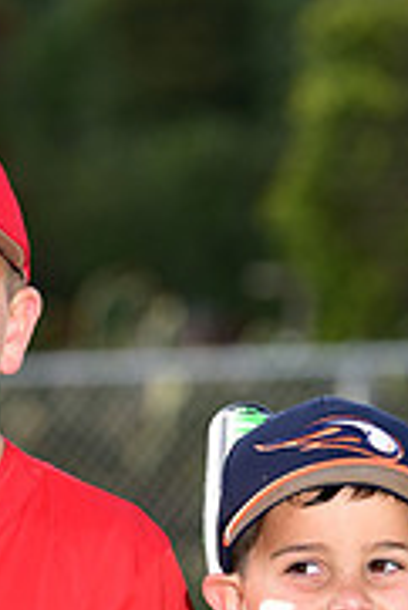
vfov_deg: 4.6
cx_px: 86
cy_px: 866
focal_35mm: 448
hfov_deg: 3.1
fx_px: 7601
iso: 80
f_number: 4.5
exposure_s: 1/200
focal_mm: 140
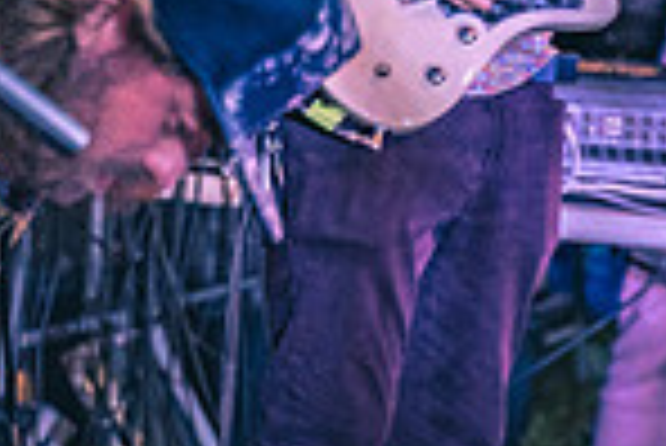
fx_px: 5444
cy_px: -169
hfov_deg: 7.0
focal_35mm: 294
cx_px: -90
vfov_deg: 4.7
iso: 3200
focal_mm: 75
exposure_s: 1/200
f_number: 2.8
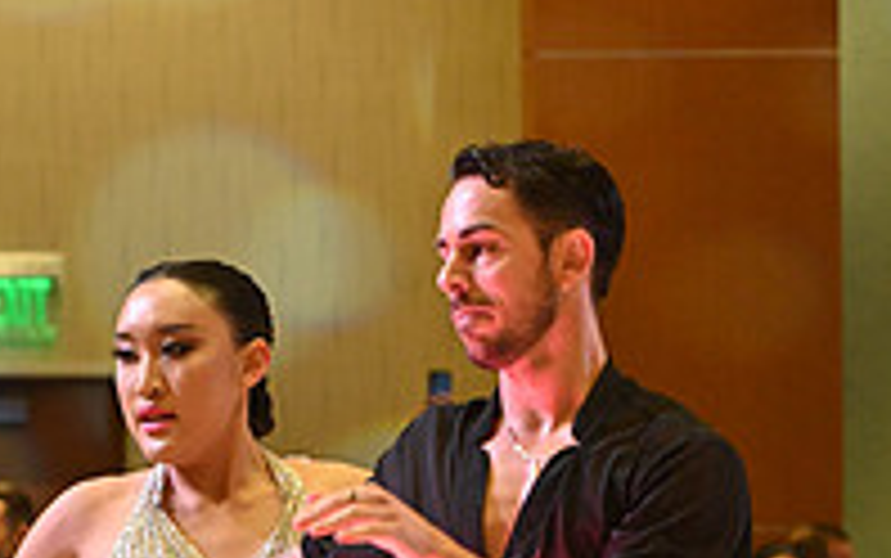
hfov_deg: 8.2
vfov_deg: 5.1
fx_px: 6171
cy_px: 972
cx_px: 223
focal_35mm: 254
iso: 4000
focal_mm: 85
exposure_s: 1/400
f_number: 5.6
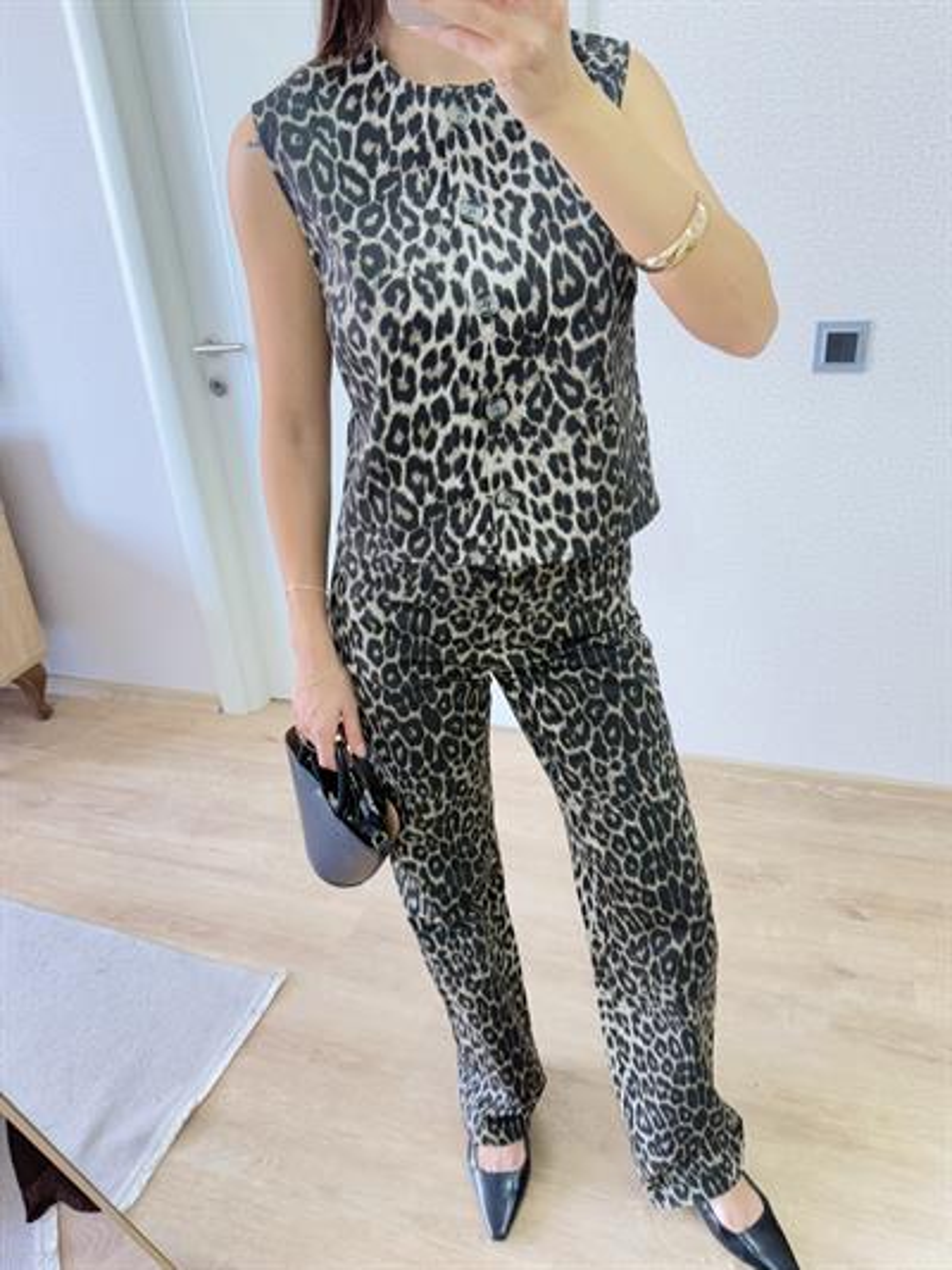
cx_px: 476
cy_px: 635
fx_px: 880
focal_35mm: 24
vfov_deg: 71.6
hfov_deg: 56.8
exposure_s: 1/60
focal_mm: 6.76
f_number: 1.78
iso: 500
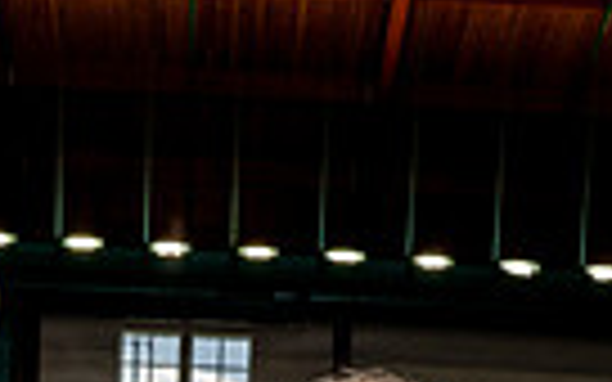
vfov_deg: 10.8
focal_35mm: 101
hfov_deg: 20.5
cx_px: 194
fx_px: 1685
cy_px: 953
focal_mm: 30
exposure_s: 1/250
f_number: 7.1
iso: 400
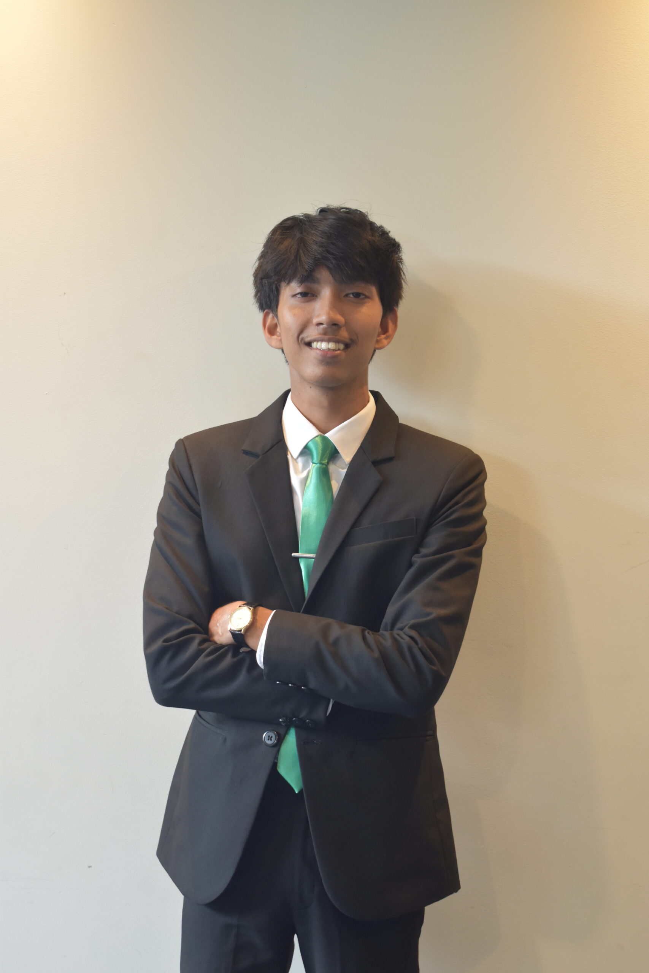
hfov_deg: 19.7
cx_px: 324
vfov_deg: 29.2
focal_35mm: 69
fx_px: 1865
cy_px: 486
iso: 1000
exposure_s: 1/30
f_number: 5.3
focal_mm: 46
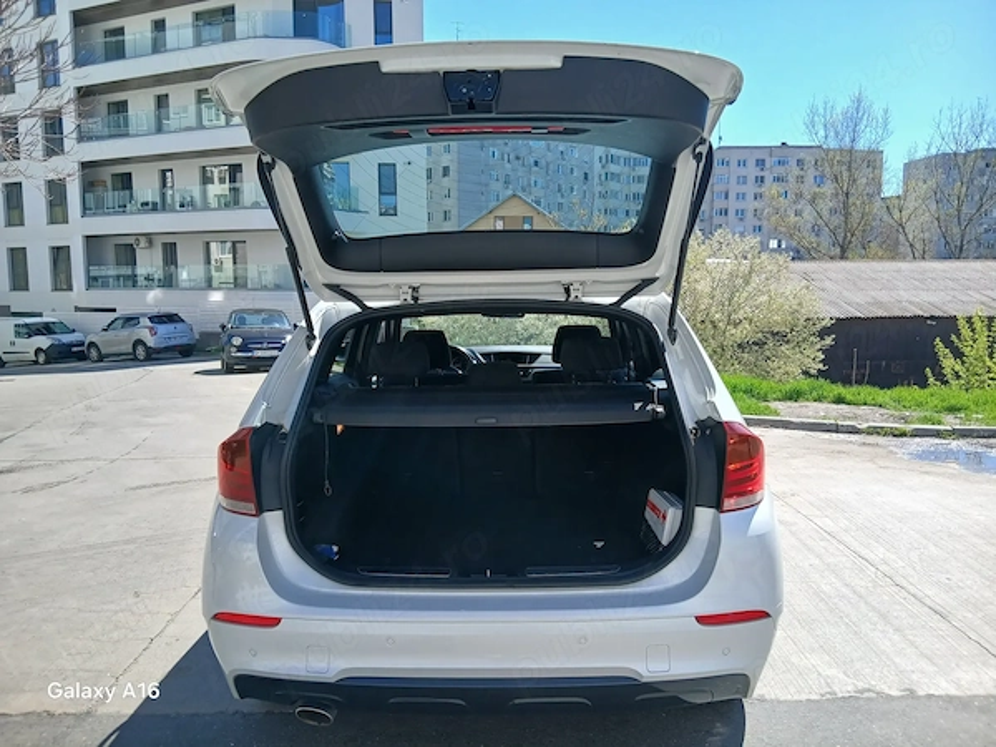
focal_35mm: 26
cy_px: 374
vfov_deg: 53.1
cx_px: 498
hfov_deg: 67.3
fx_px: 748
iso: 20
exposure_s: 1/349
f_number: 1.8
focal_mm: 3.98
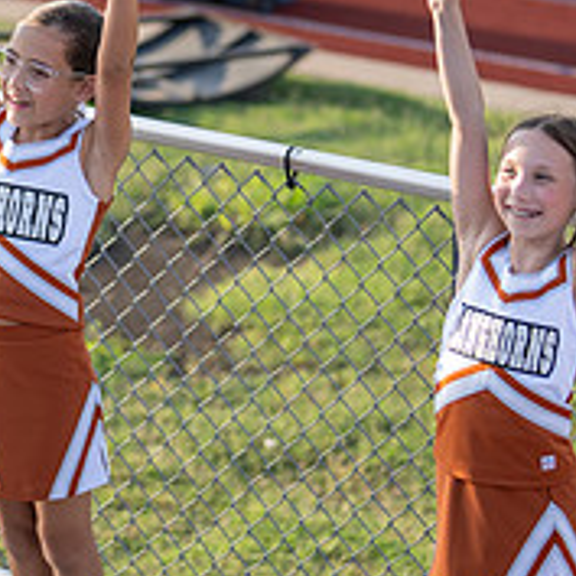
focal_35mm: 187
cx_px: 104
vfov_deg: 9.4
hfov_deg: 9.3
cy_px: 302
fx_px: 3520
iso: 100
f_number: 1.2
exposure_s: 1/3200
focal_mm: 50
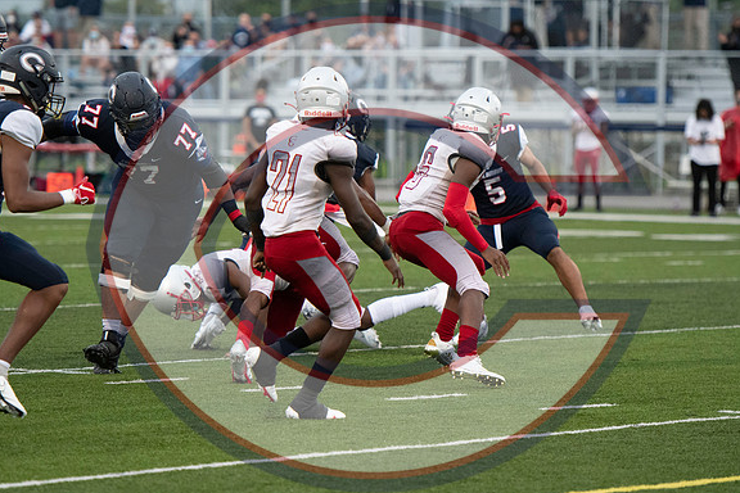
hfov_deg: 8.8
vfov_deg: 5.9
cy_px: 247
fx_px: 4810
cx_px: 369
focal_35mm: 234
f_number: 2.8
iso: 3600
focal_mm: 155
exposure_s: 1/2000
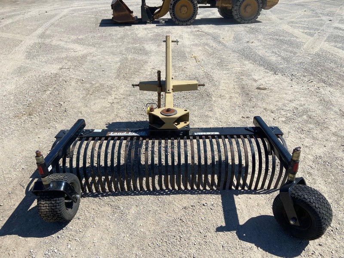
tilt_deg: -33.3
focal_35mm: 26
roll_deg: +1.7
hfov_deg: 67.3
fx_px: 258
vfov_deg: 53.1
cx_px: 172
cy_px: 129
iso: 32
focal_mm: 4.25
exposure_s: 1/3610
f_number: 1.8
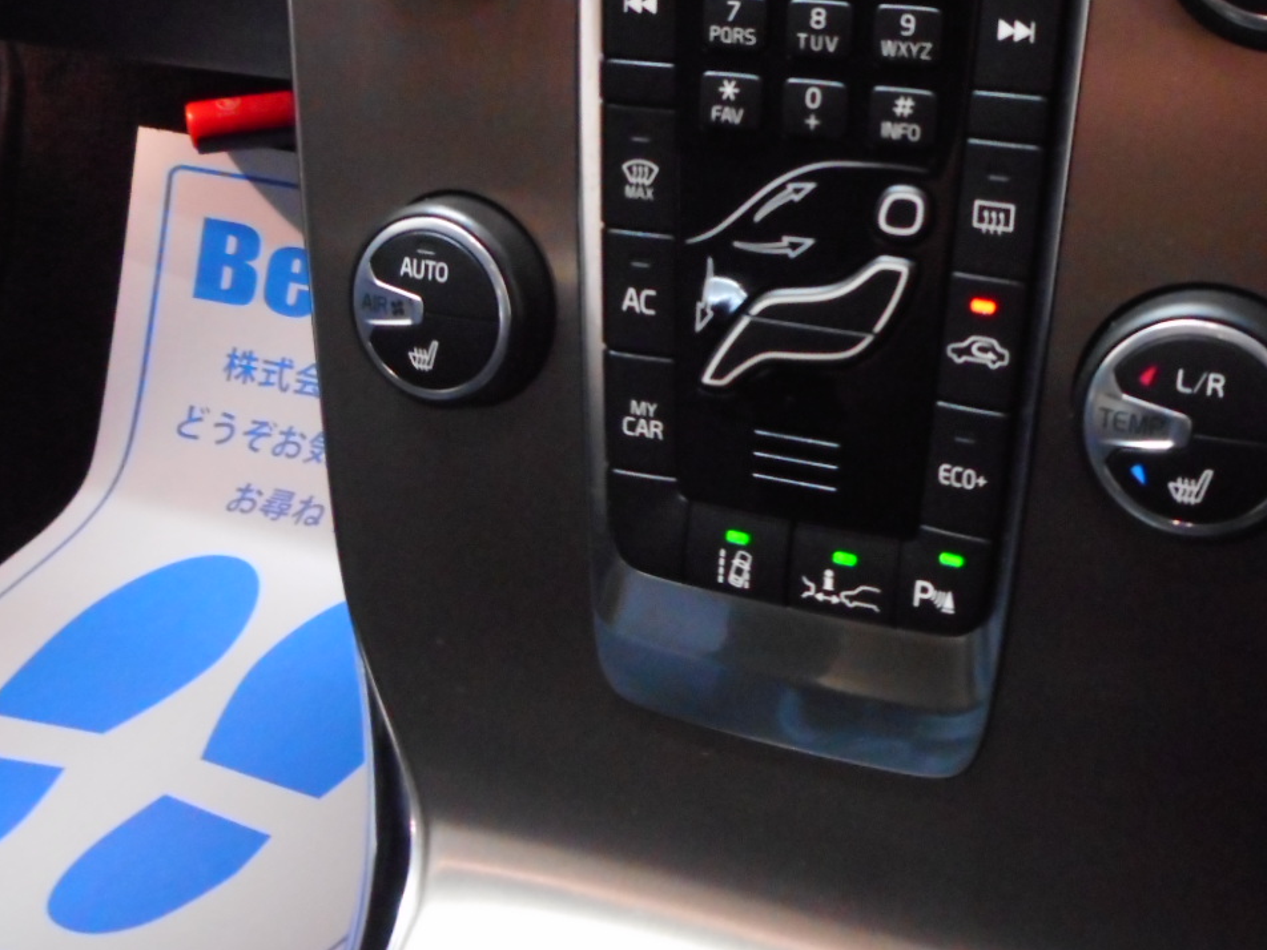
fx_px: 1537
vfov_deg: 33.7
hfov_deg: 44.4
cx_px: 799
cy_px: 253
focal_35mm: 42
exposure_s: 1/8
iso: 640
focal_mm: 4.5
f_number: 3.7
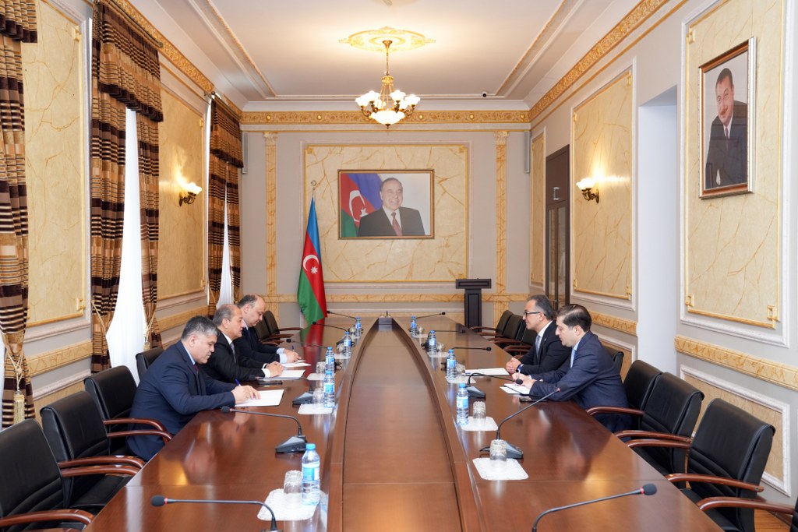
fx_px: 776
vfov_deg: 37.9
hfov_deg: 54.4
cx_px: 399
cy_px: 266
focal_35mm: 35
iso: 2000
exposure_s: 1/200
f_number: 4.5
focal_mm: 35
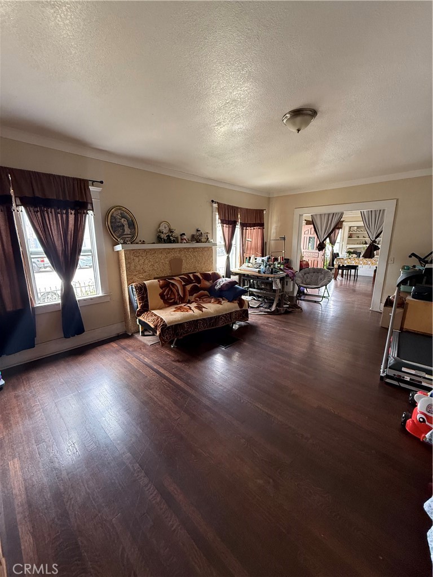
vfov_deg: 102.1
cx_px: 216
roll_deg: -0.5
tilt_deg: -9.7
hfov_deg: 85.7
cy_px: 288
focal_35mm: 14
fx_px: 233
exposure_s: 1/70
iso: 320
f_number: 2.2
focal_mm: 2.22
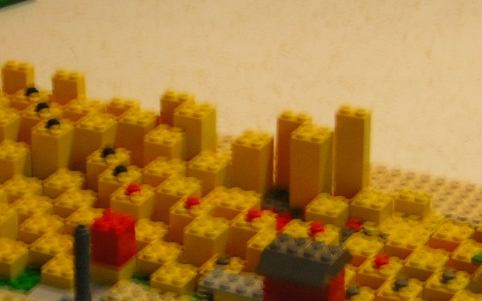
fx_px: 2062
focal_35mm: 157
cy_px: 199
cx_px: 120
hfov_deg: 13.3
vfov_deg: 8.4
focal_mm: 10.6
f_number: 4
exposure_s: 1/5.3
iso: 55
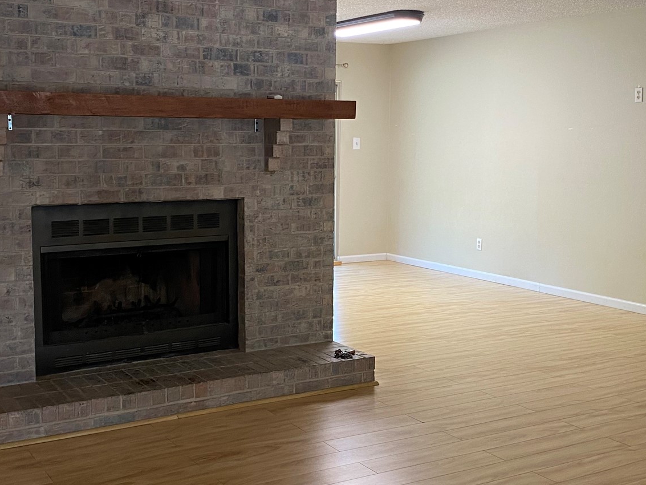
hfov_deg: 40.4
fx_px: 877
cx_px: 290
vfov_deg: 30.9
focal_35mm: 47
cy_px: 250
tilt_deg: -6.8
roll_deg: -0.1
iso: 125
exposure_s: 1/60
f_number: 1.8
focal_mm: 4.25
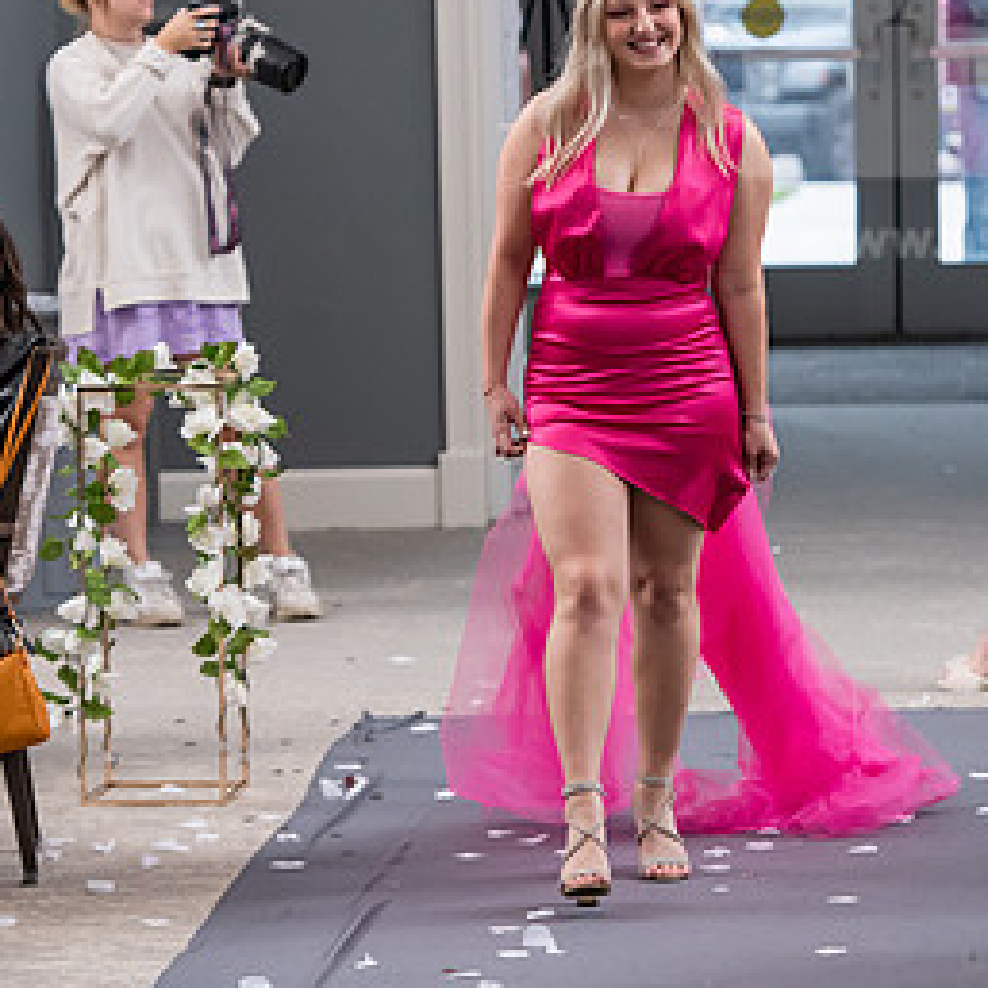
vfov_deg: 7.5
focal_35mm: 234
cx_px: 627
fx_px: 7556
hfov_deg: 7.5
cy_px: 321
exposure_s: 1/200
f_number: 3.5
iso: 1600
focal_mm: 122
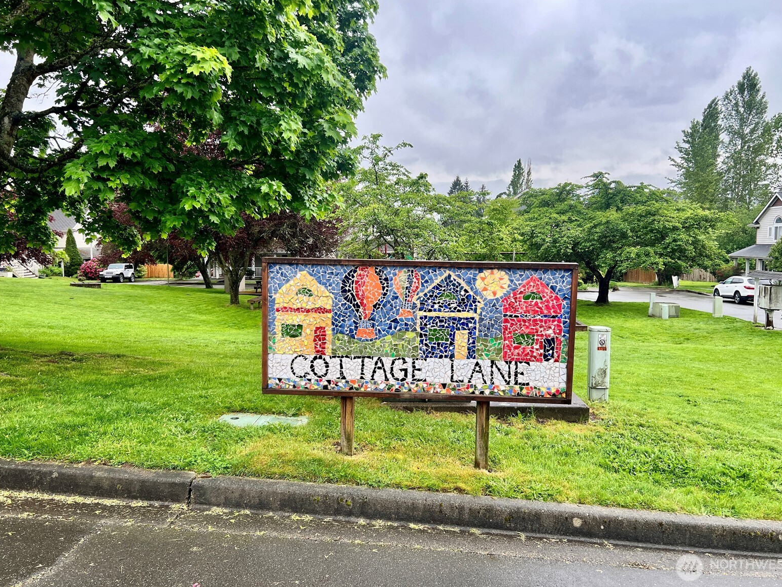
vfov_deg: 51.4
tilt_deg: -5.4
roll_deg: +0.5
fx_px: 610
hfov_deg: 65.3
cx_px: 401
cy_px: 283
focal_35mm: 27
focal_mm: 5.7
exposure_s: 1/840
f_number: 1.5
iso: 50
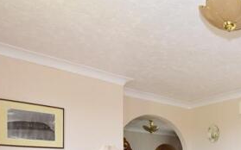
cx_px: 244
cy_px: 170
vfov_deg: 30.9
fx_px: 236
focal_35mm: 36
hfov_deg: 45.2
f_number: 11
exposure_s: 1/4
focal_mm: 10
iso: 400
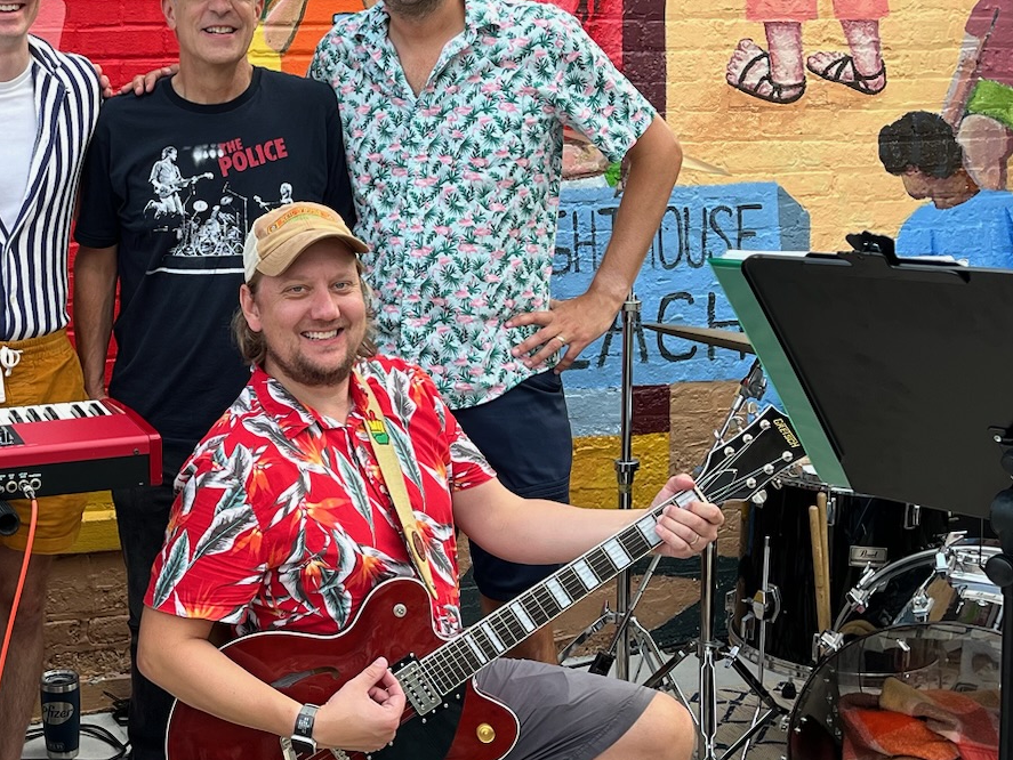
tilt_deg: -6.7
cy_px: 265
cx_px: 144
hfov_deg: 31.0
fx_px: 1757
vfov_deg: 24.3
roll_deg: +0.7
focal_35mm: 60
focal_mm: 5.1
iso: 50
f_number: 1.6
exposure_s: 1/353
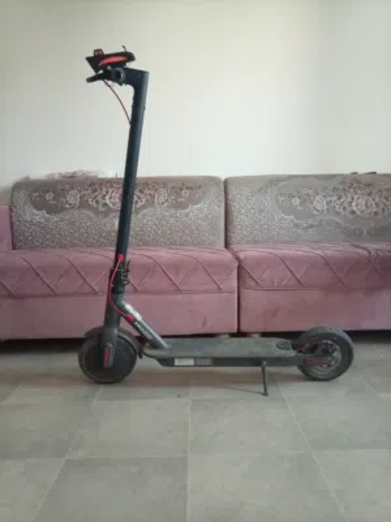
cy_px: 261
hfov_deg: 54.8
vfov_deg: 69.4
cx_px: 196
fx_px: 377
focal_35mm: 25
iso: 1485
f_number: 0.95
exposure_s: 1/20
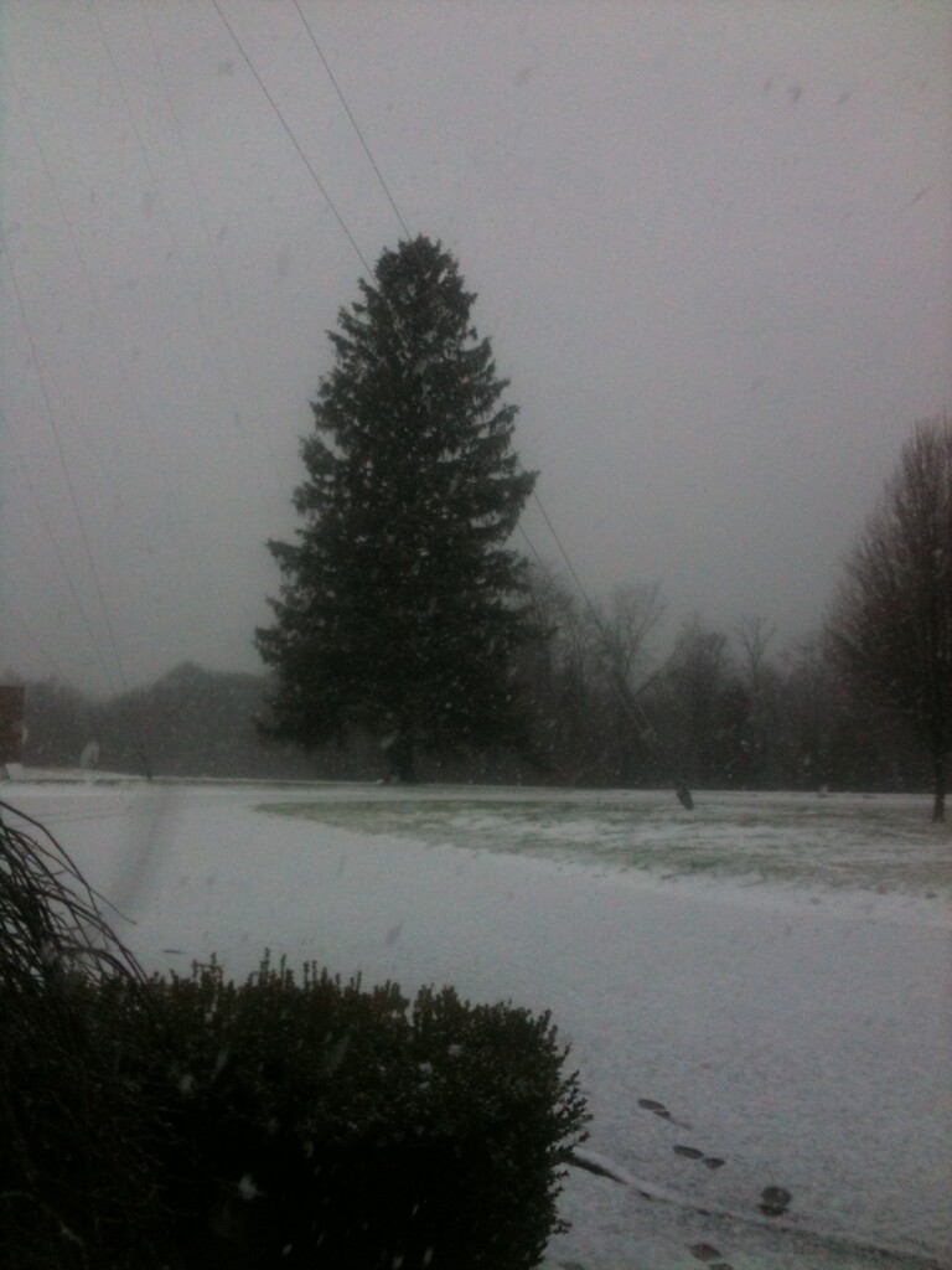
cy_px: 635
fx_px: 1283
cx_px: 476
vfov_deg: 52.6
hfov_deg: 40.7
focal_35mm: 35
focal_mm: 3.85
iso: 125
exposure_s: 1/120
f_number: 2.8
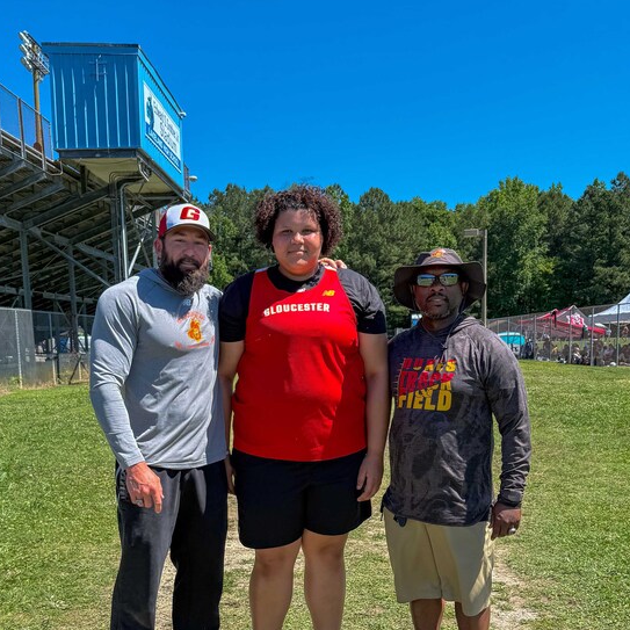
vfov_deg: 41.0
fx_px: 824
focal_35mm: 40
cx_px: 302
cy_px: 446
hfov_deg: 41.9
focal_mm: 6.76
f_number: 1.8
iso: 80
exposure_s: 1/2800
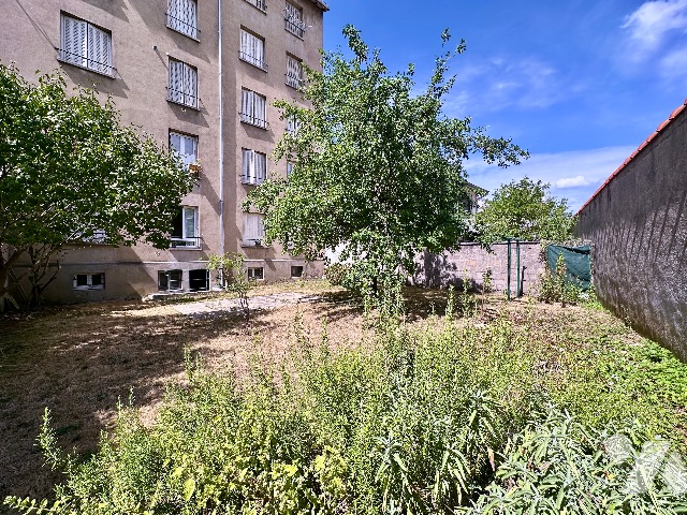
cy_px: 258
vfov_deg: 85.7
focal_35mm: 14
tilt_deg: +0.3
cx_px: 344
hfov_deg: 102.1
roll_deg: +0.9
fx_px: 278
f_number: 2.2
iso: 40
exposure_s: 1/963
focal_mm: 2.22
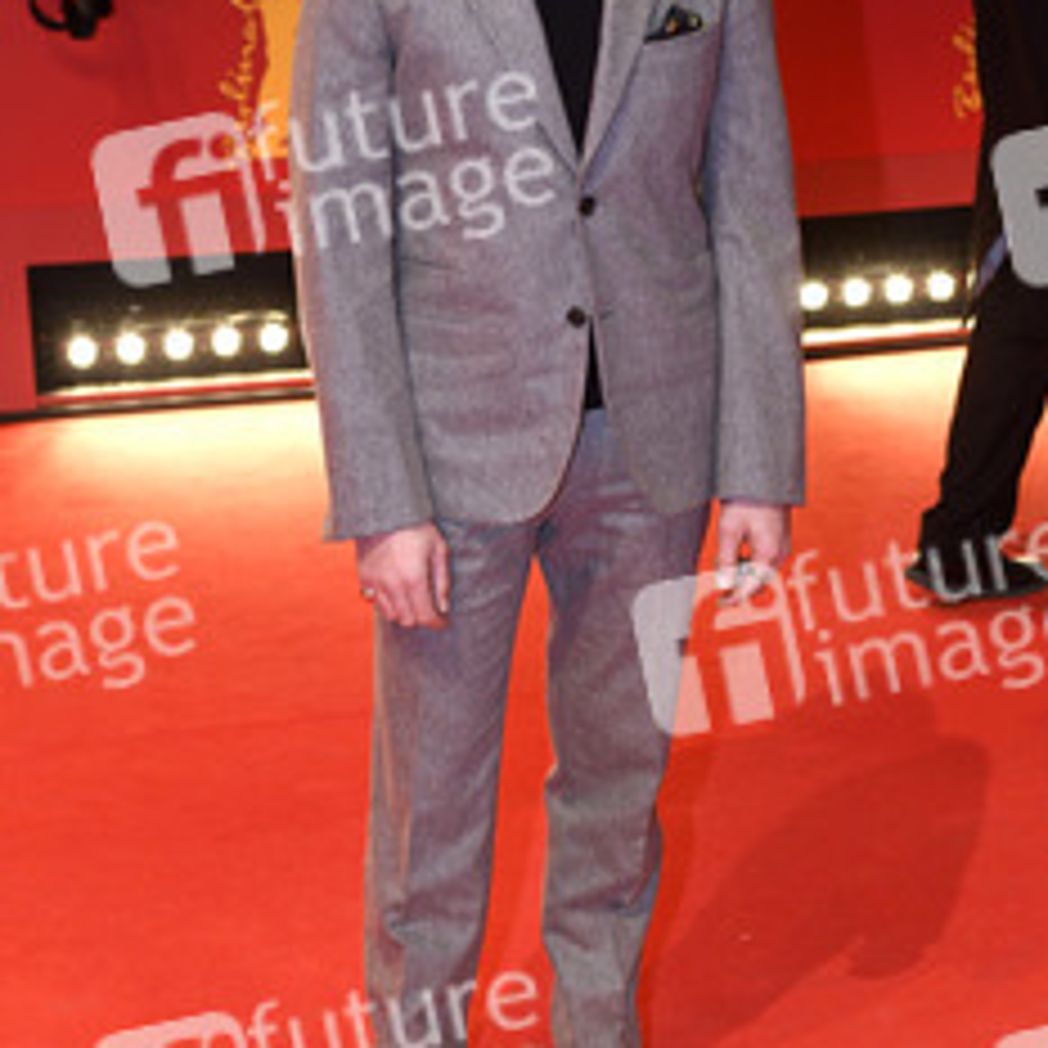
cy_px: 405
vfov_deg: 24.6
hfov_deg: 24.6
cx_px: 454
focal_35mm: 70
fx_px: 2398
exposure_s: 1/400
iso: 1250
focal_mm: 48
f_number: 4
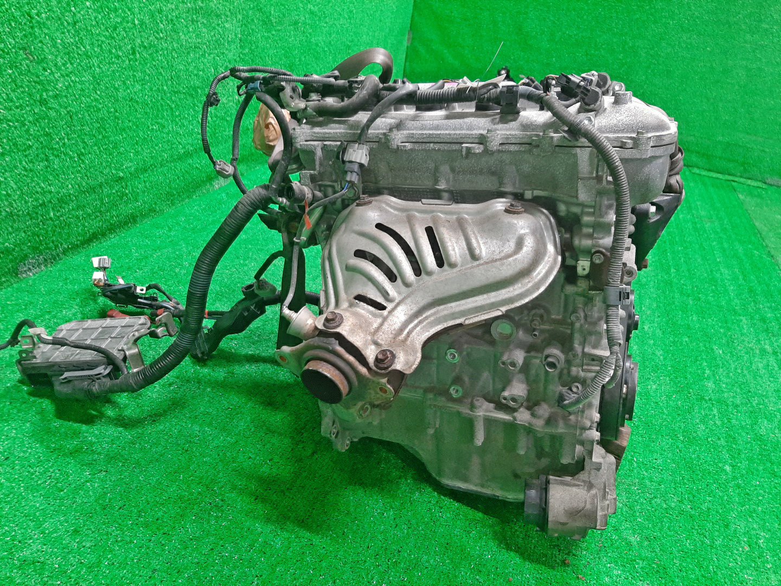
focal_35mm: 26
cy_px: 293
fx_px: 587
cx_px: 390
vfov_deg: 53.1
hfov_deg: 67.3
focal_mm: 3.93
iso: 213
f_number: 1.7
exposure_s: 1/50
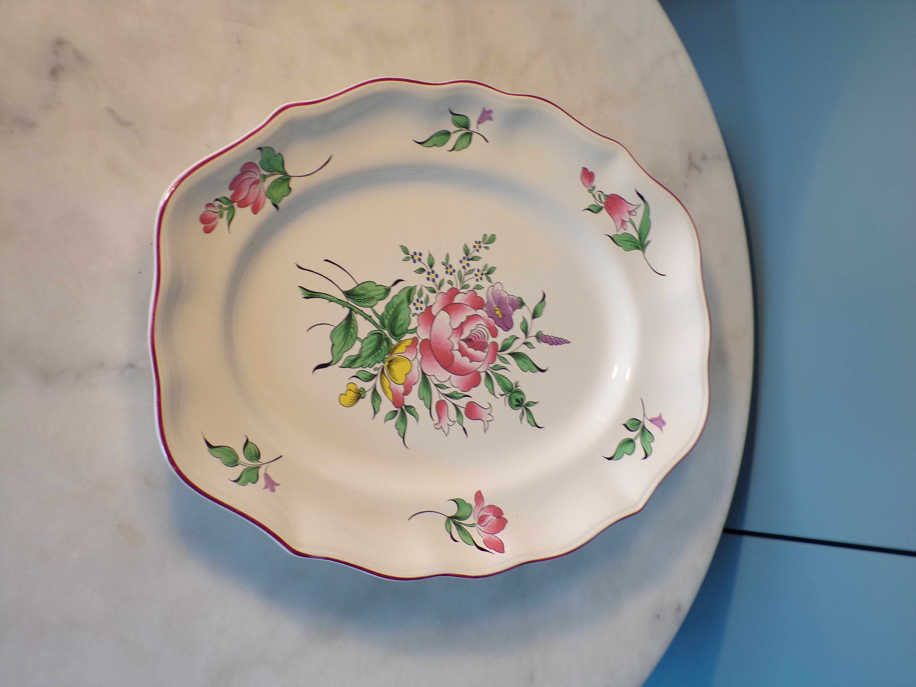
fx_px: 1111
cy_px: 344
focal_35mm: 42
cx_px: 458
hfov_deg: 44.8
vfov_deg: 34.3
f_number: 3.4
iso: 83
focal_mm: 7.6
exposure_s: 1/34
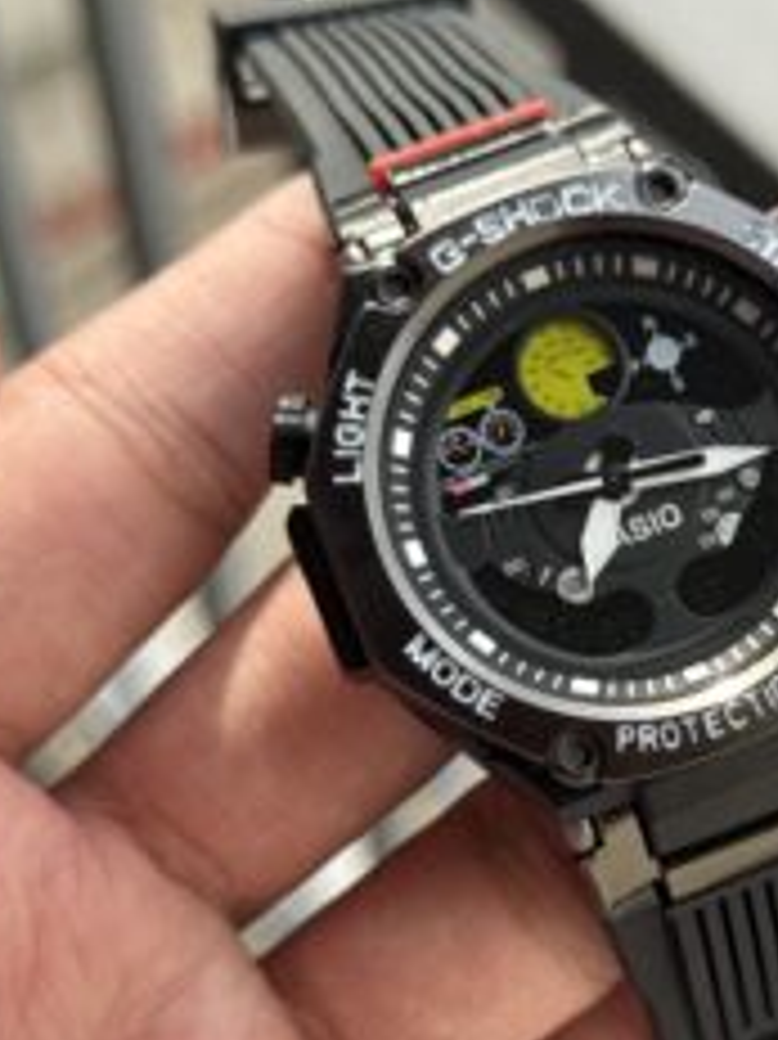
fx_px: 2490
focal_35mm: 83
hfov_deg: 17.6
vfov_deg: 23.4
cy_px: 729
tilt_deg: -59.9
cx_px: 607
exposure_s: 1/739
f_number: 1.78
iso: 64
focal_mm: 6.76
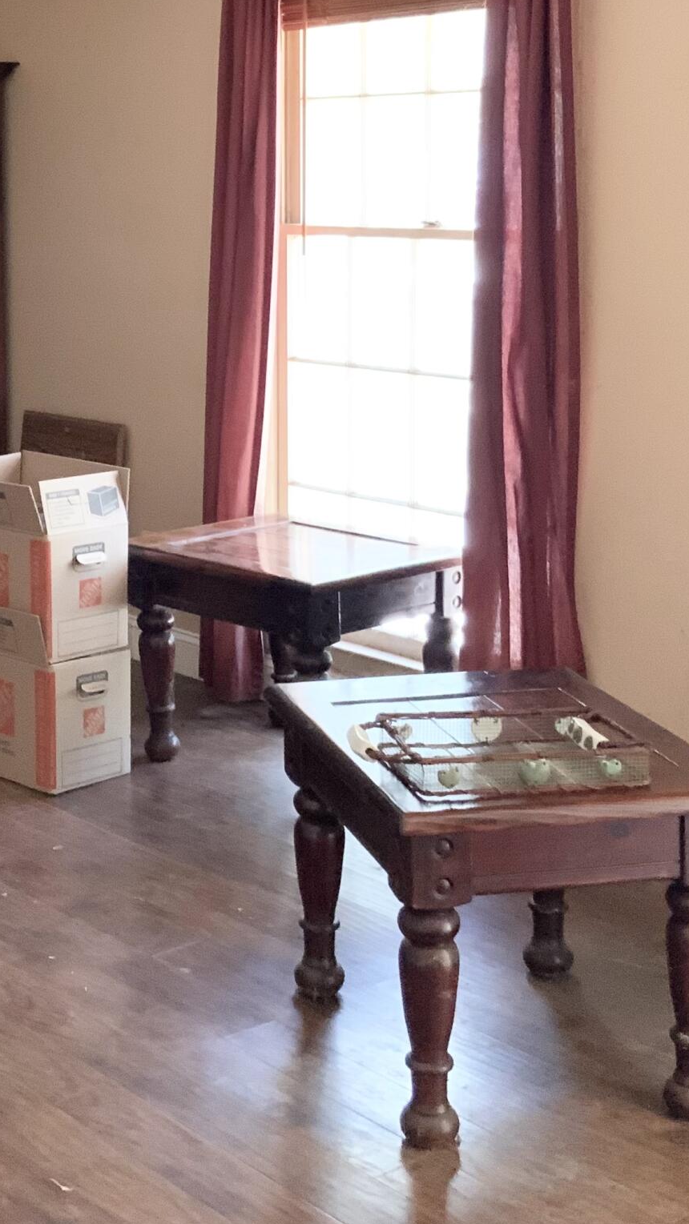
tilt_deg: -7.6
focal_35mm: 62
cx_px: 82
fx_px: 2014
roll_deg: +1.3
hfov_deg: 19.1
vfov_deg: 33.4
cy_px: 379
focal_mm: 3
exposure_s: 1/40
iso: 200
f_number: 1.8
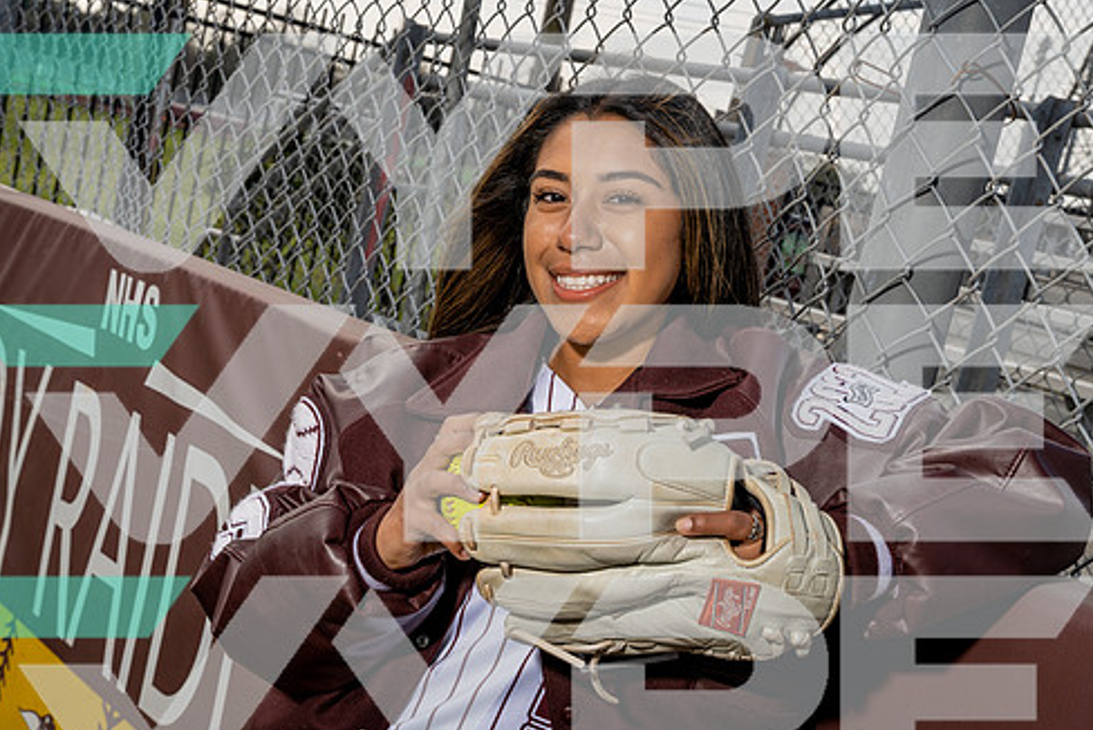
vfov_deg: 23.8
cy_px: 424
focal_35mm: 57
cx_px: 535
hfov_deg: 35.0
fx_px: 1732
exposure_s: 1/250
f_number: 10
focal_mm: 48
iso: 100
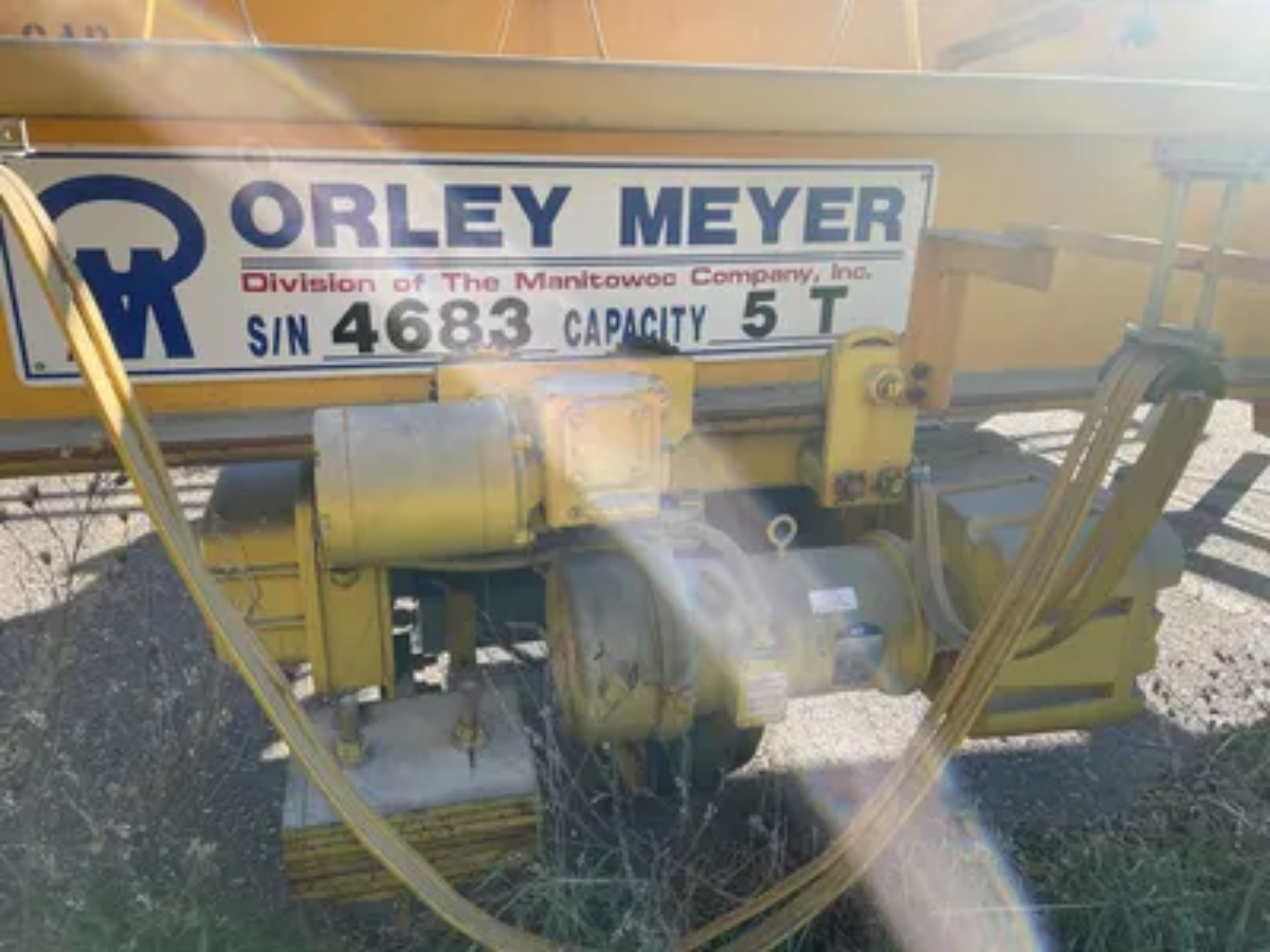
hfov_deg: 67.3
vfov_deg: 53.1
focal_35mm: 26
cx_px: 635
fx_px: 954
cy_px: 476
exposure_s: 1/694
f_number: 1.6
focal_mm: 4.2
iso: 32
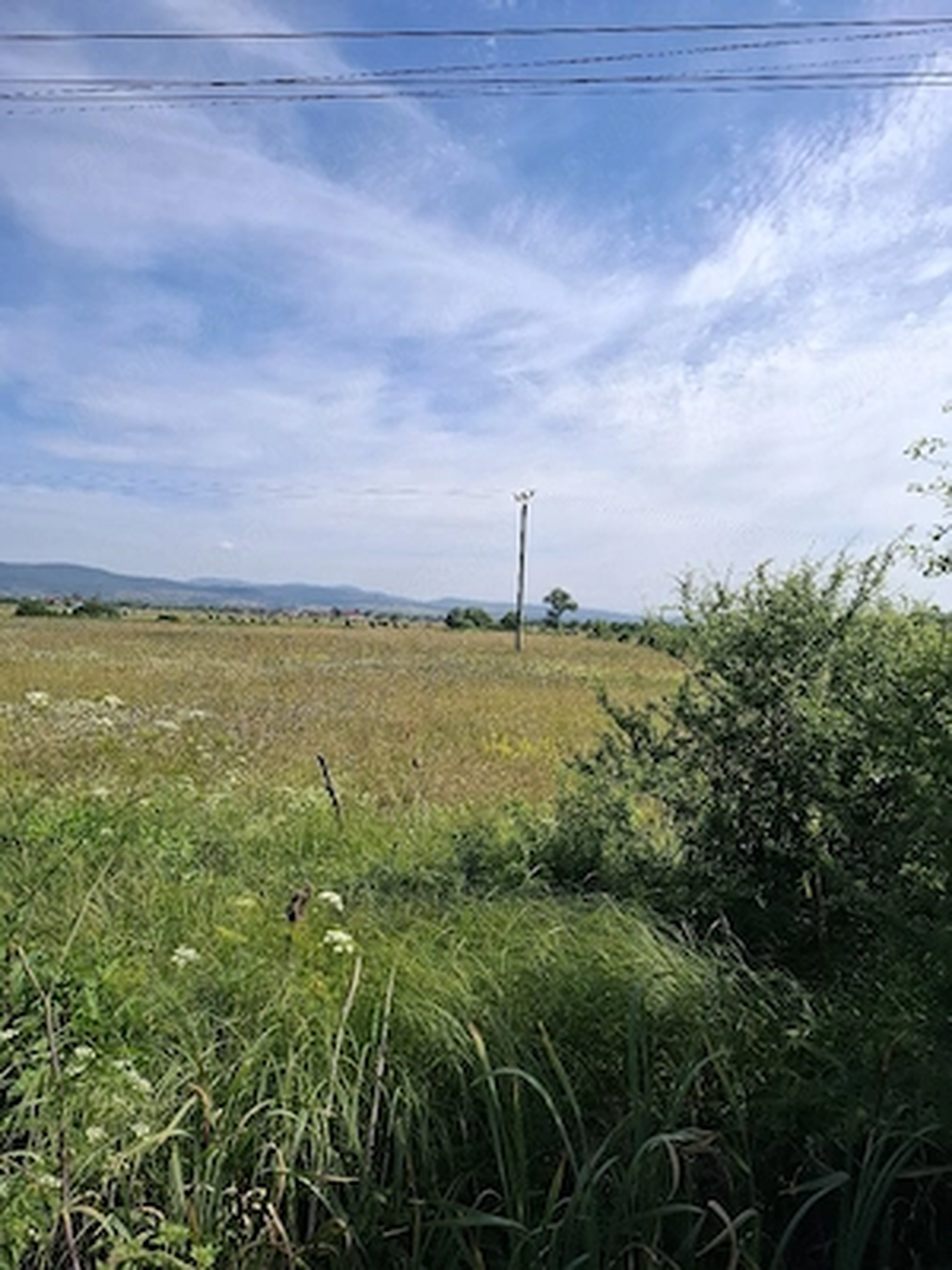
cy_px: 635
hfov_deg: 58.9
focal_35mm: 23
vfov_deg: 73.9
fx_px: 843
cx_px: 476
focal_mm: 5.54
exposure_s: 1/2500
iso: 50
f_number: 1.8
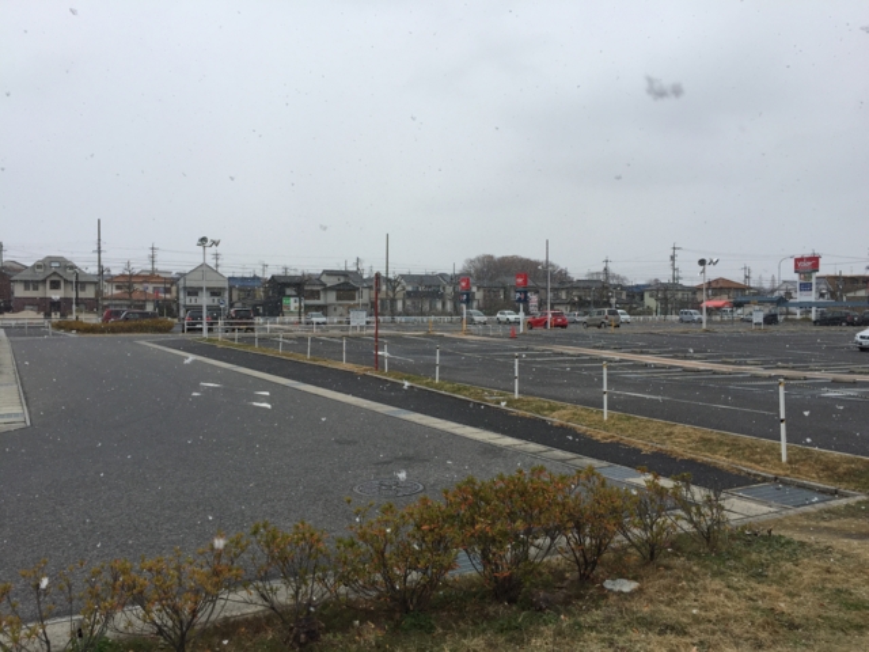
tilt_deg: -1.0
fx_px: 728
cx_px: 434
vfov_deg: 48.2
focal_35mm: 29
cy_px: 326
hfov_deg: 61.7
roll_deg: -0.2
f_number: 2.2
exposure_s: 1/860
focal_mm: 4.15
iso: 32
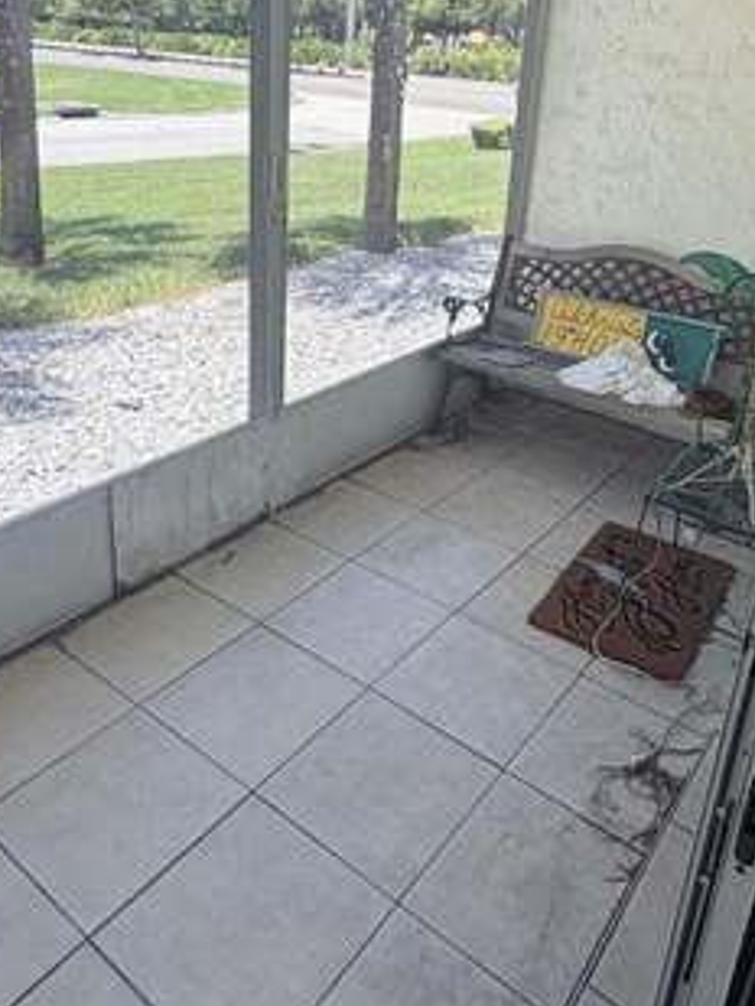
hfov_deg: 48.2
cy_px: 339
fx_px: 843
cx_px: 420
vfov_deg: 60.2
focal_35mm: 29
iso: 64
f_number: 2.2
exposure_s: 1/448
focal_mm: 2.22
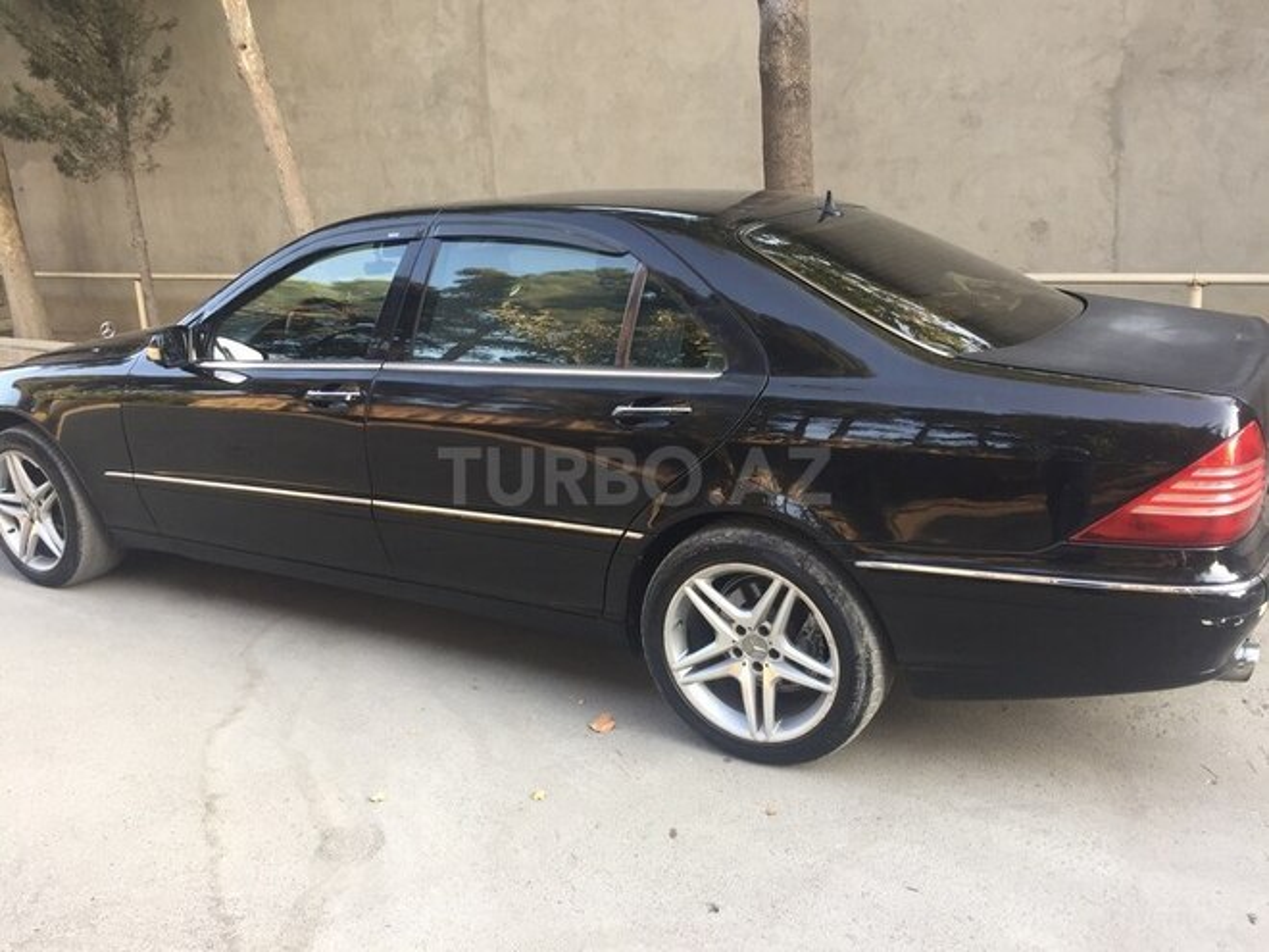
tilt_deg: -15.6
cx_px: 634
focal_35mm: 29
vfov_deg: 48.2
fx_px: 1063
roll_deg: +1.0
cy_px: 476
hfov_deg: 61.7
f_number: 2.2
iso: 50
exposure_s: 1/100
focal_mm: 4.15
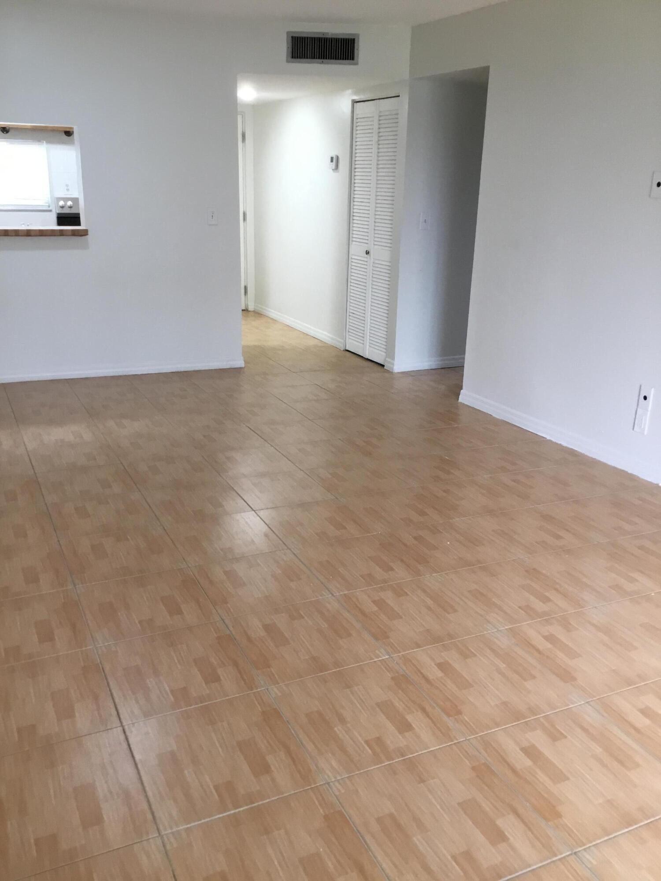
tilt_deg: -17.5
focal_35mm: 31
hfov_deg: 45.4
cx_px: 330
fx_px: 789
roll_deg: -1.2
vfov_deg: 58.4
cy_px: 440
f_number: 2.4
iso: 50
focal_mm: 3.3
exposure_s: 1/30
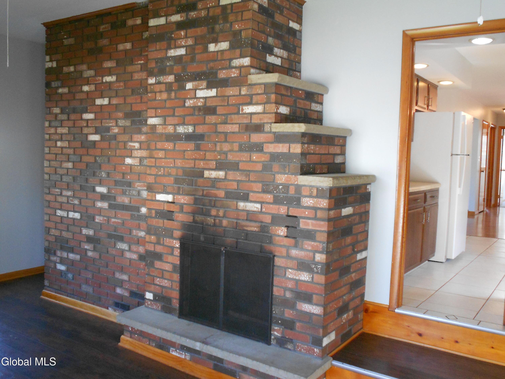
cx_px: 252
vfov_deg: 44.2
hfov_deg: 56.8
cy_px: 190
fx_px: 467
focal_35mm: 32
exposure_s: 1/30
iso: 400
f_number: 3.6
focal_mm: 5.8
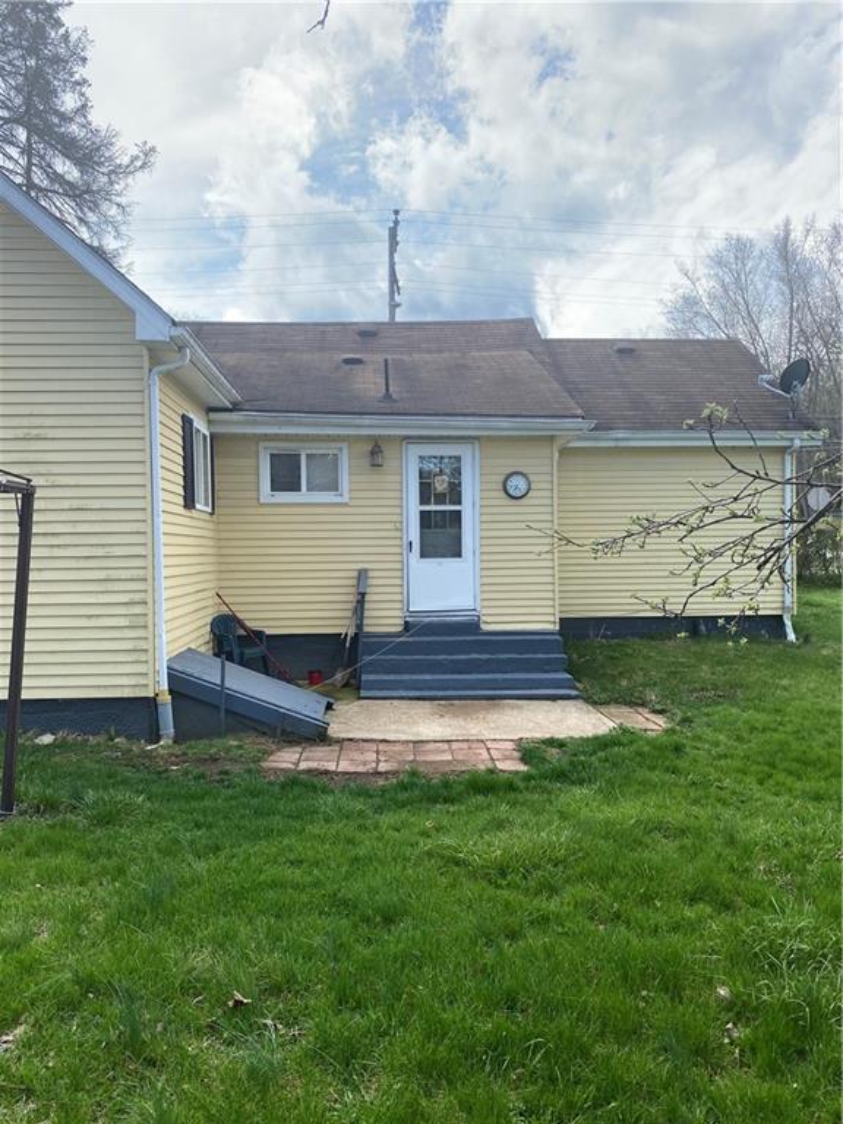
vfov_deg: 67.3
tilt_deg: -0.5
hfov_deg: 53.1
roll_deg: +1.4
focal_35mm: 26
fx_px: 844
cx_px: 422
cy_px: 562
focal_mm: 4.25
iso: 32
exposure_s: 1/822
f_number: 1.8
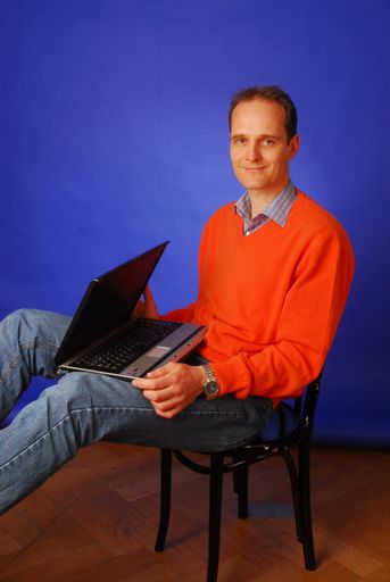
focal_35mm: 45
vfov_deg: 43.5
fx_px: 729
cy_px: 291
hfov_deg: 30.0
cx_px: 195
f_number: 14
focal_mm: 30
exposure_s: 1/25
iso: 200
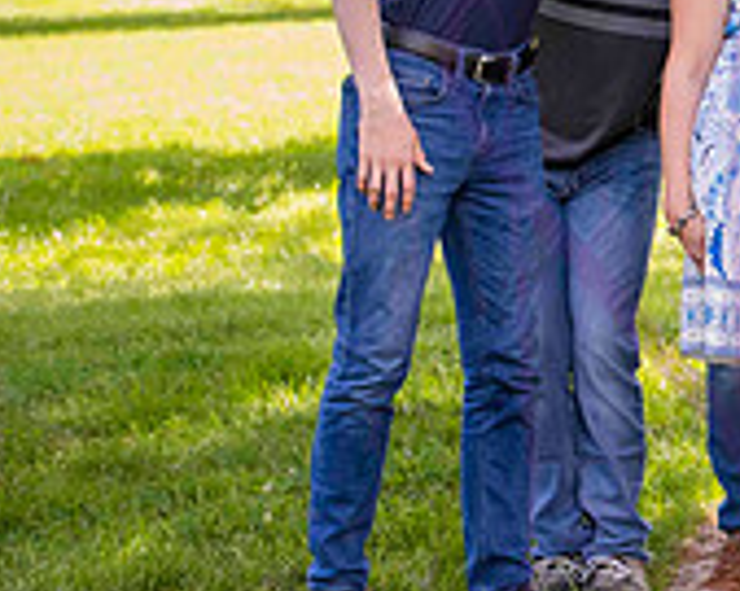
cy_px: 50
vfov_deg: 9.5
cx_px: 1178
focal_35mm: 161
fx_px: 3524
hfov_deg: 11.4
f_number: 4
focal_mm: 50
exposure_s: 1/320
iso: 400
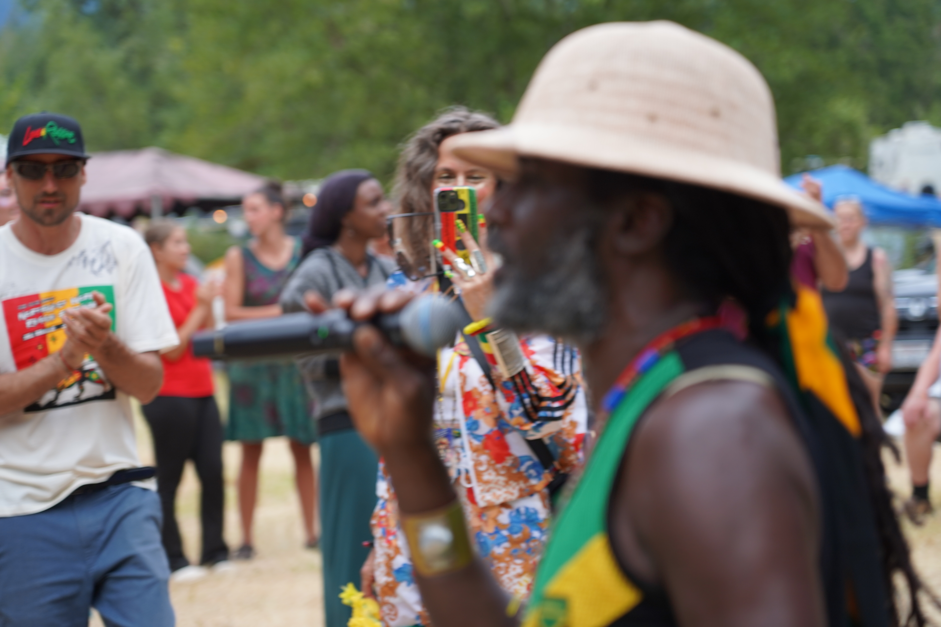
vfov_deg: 13.0
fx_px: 2744
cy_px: 314
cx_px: 470
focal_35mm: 105
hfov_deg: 19.5
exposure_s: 1/160
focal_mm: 105
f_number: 4
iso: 200
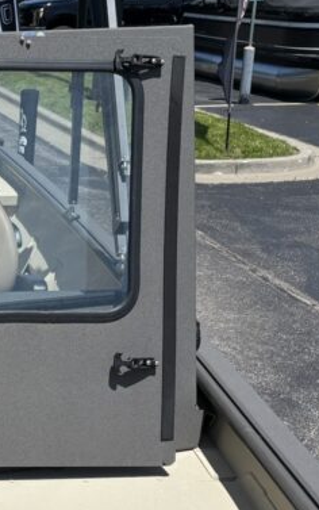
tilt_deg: -16.7
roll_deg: +1.7
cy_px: 340
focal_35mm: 78
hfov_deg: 15.0
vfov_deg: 26.3
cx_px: -217
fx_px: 1084
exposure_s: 1/6711
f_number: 1.6
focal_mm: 5.96
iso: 50
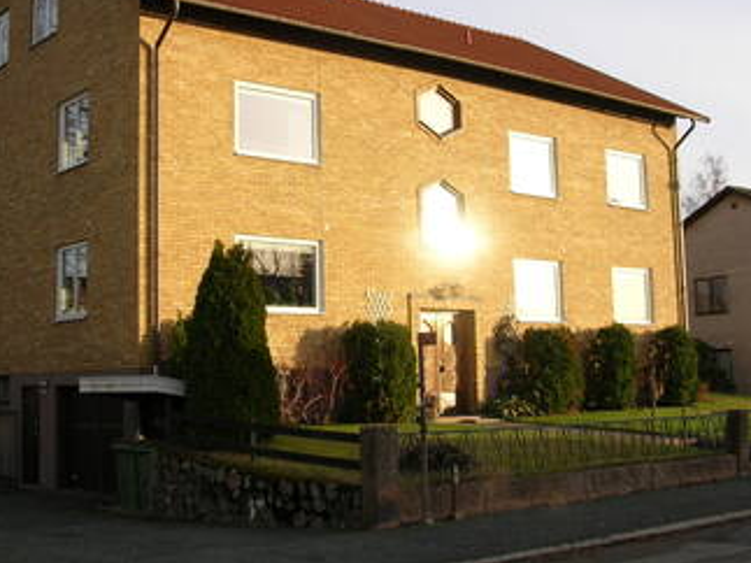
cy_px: 268
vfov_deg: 29.1
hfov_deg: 38.1
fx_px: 1084
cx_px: 327
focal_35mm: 50
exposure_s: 1/198
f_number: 3.7
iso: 50
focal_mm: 6
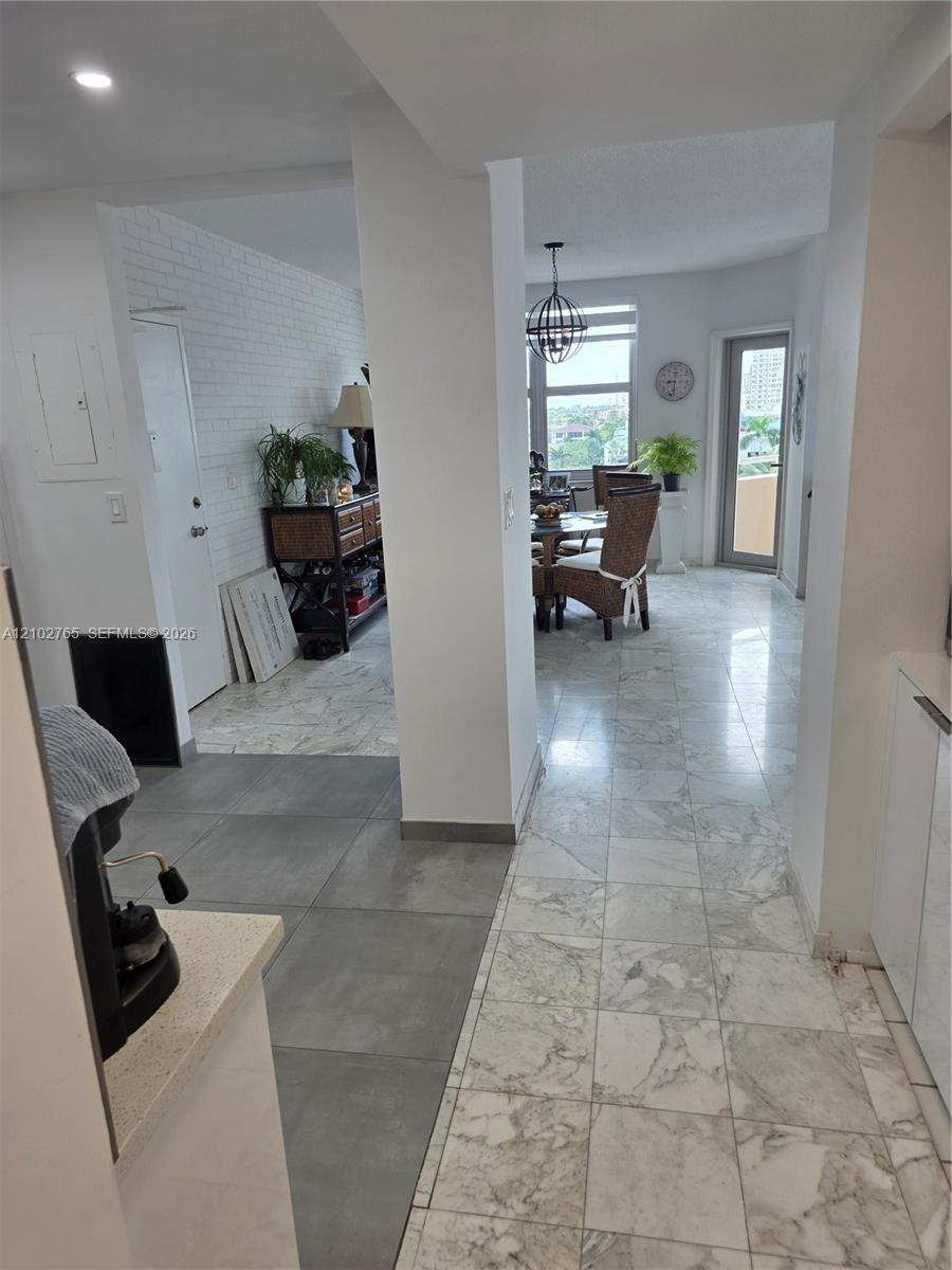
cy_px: 635
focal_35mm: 23
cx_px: 476
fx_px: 843
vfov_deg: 73.9
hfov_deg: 58.9
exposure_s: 1/120
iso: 40
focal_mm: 6.25
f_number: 1.7
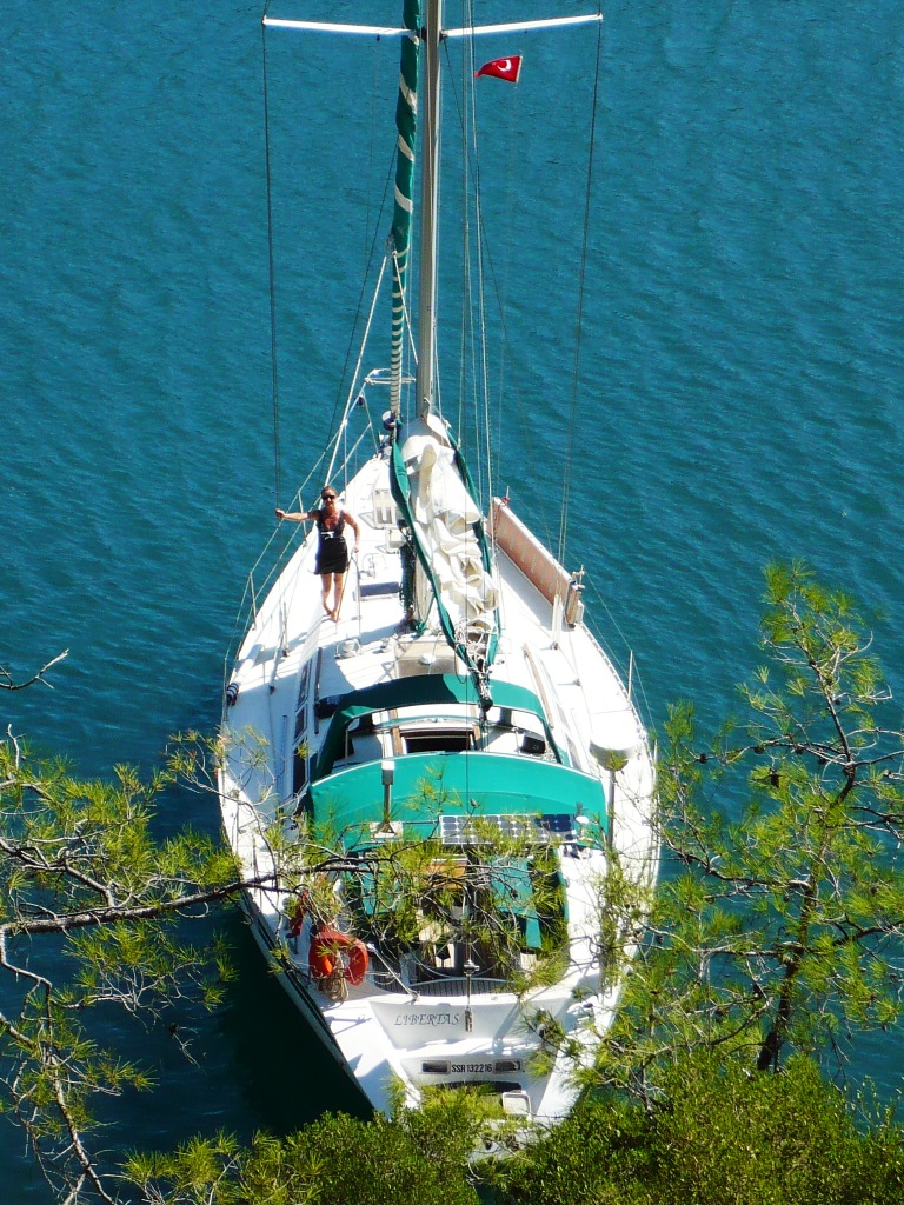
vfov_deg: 14.0
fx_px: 4910
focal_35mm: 141
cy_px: 602
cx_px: 452
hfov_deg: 10.5
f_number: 4.9
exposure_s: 1/640
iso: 100
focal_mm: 17
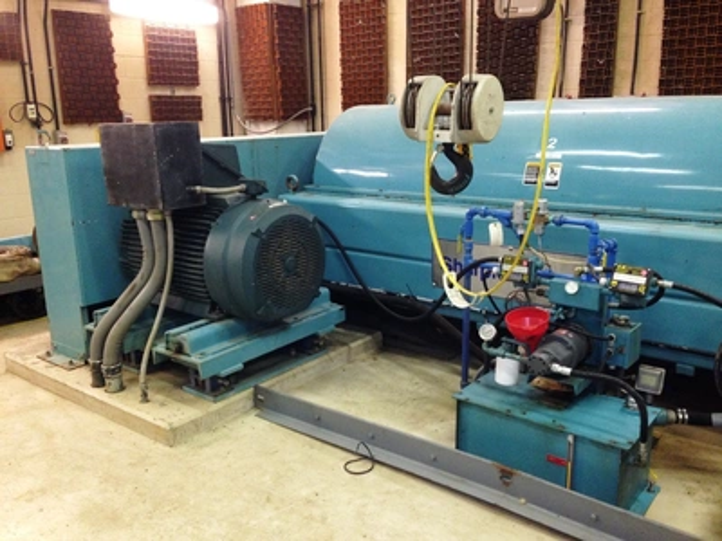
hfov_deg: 55.4
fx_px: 688
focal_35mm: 33
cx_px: 361
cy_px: 270
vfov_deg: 42.9
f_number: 2.4
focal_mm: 4.12
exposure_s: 1/20
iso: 200
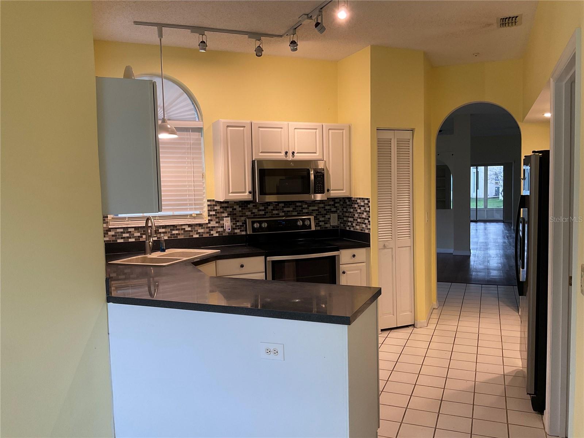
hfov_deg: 61.7
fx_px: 489
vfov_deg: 48.2
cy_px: 219
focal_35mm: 29
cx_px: 292
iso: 64
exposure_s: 1/60
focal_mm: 3
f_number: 1.8
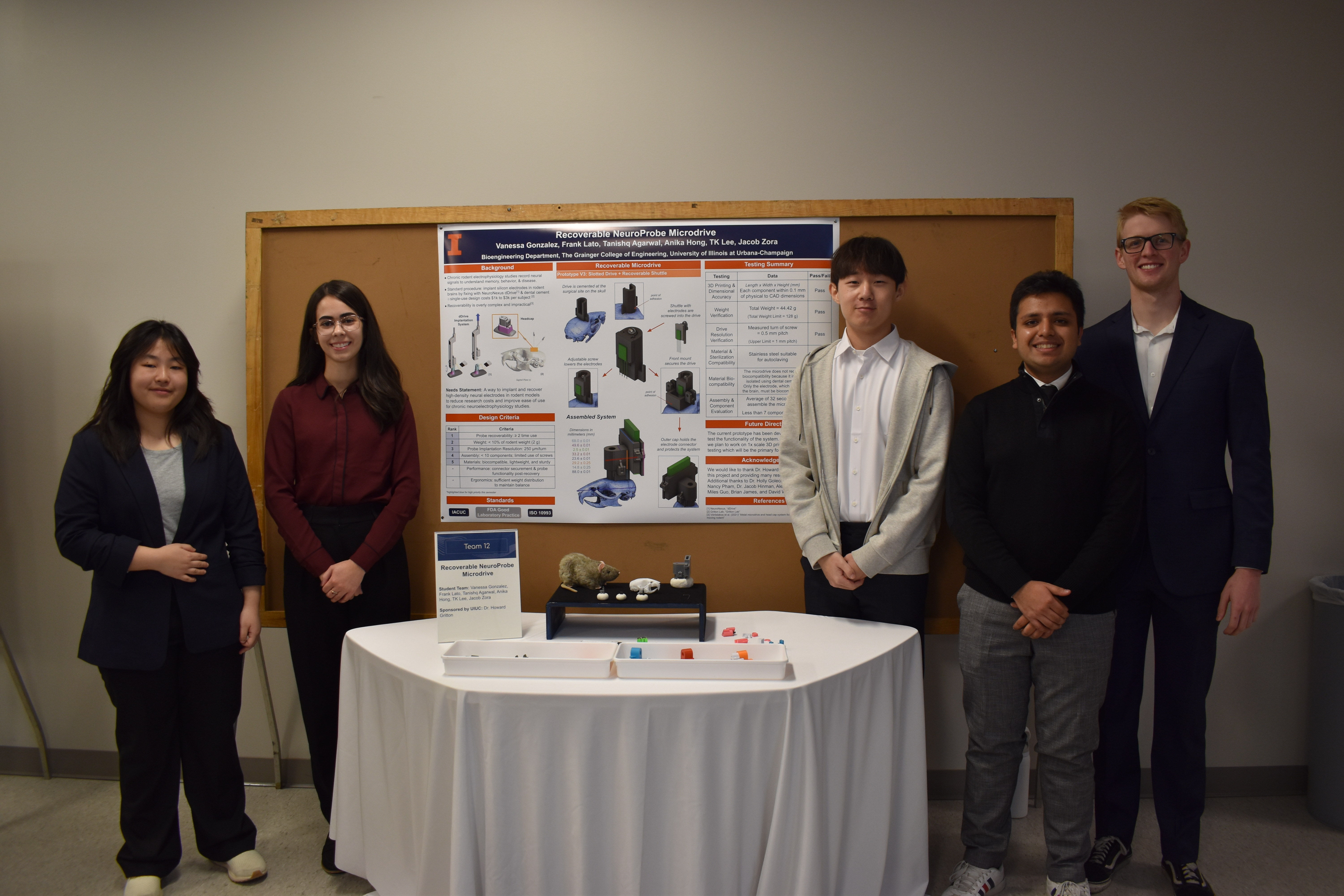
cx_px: 672
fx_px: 1008
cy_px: 448
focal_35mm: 27
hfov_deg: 67.4
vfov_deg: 47.9
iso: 450
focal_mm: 18
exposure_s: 1/60
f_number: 4
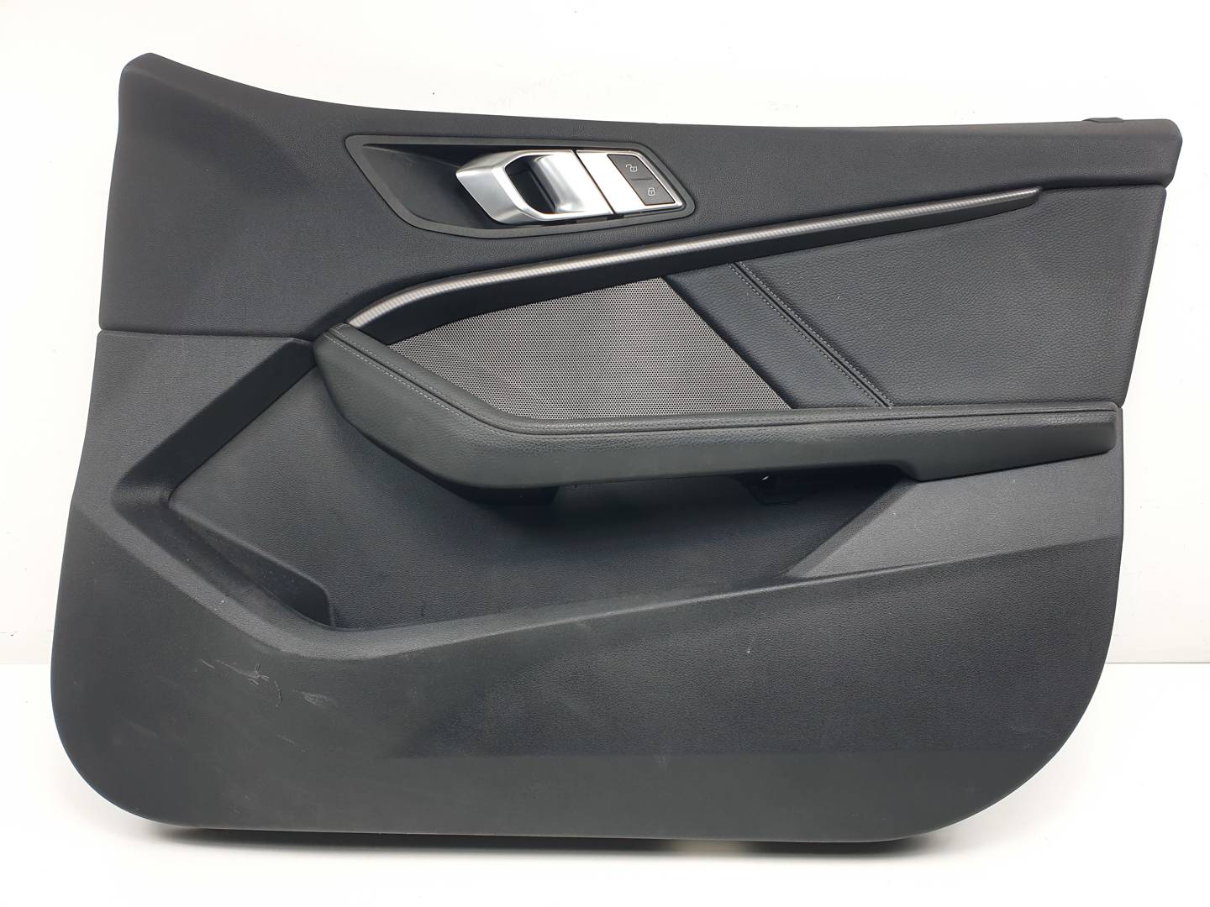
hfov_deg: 67.3
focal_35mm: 26
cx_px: 605
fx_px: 909
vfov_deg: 53.1
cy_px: 454
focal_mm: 4.3
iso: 50
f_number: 2.4
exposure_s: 1/159
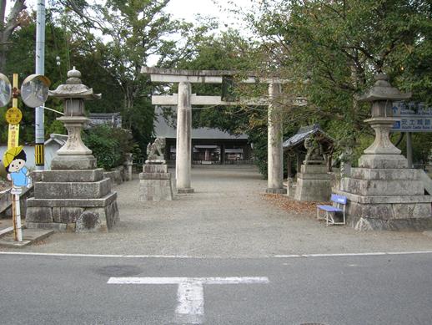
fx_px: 425
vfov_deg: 41.8
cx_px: 216
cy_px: 162
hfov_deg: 53.9
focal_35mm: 34
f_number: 4.9
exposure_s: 1/89.3
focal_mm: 5.7
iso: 50
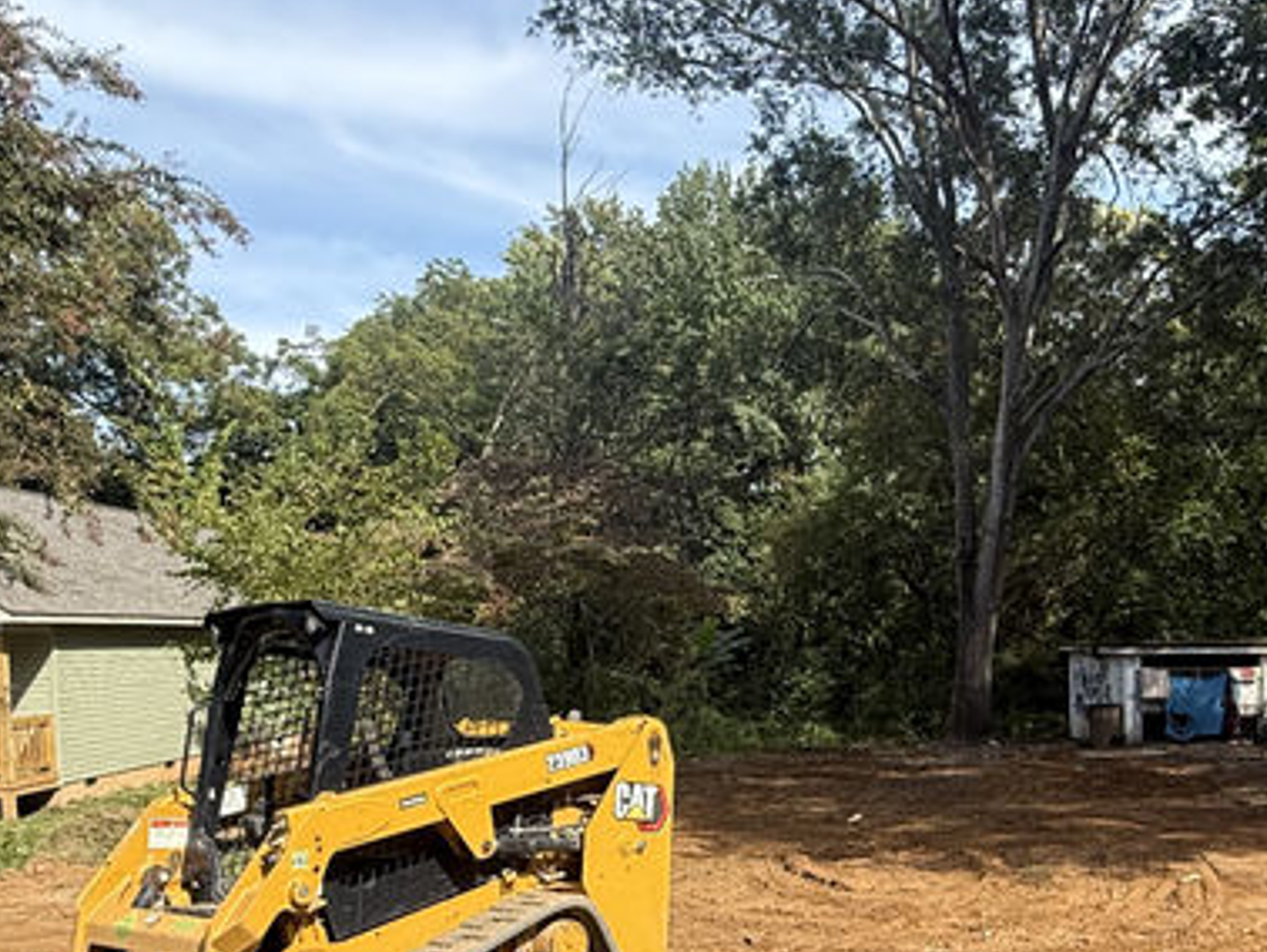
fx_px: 1355
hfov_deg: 49.7
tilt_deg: -2.1
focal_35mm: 37
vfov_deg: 37.8
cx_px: 778
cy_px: 704
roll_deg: +0.5
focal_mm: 2.22
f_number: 2.2
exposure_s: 1/574
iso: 50
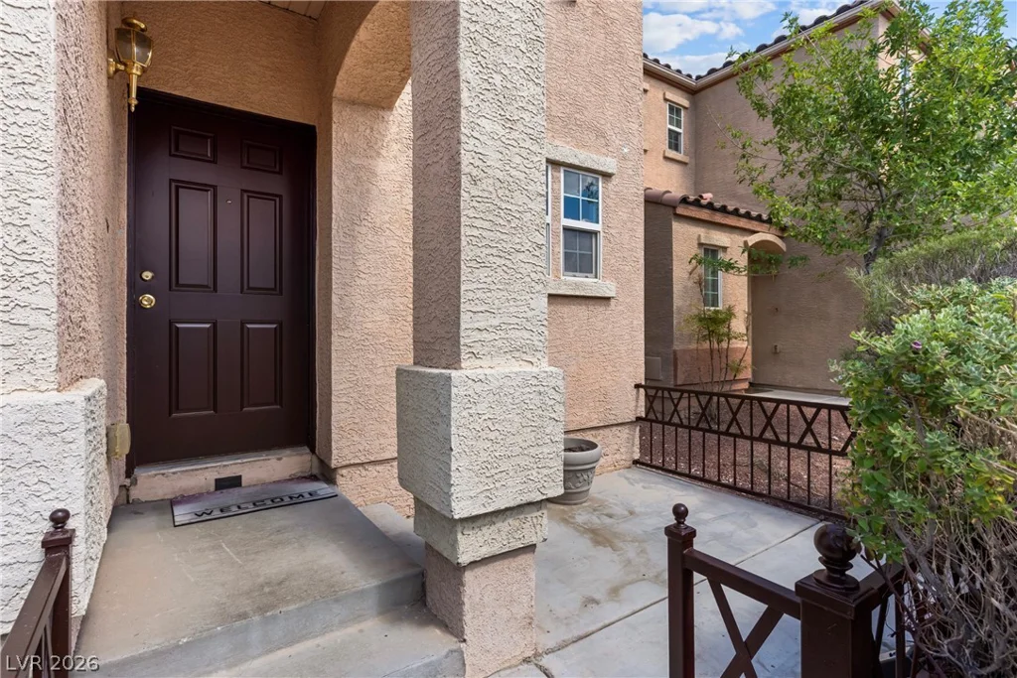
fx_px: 480
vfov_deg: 70.5
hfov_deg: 93.3
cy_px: 339
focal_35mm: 17
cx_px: 508
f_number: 8
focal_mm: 17
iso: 400
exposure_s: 1/8000
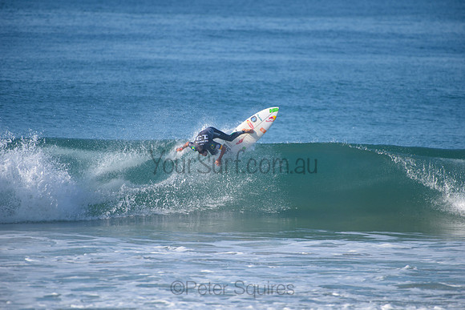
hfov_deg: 4.1
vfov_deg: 2.8
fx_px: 6460
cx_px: 232
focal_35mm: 500
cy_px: 155
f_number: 5.6
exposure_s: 1/2000
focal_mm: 500
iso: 280
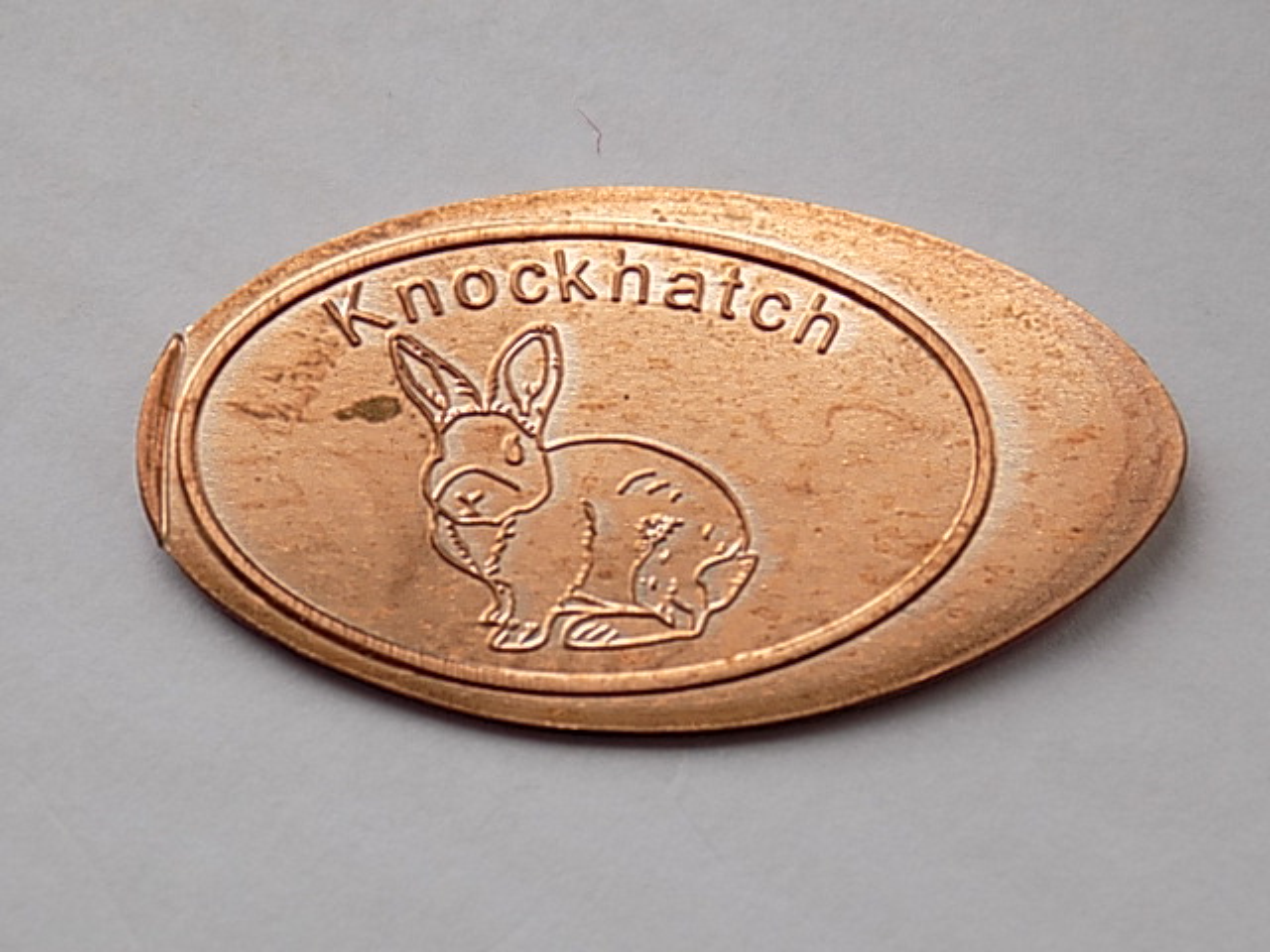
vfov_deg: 17.2
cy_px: 476
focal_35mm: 86
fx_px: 3155
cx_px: 635
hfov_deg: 22.8
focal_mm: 15.3
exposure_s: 1/30
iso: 80
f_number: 4.4
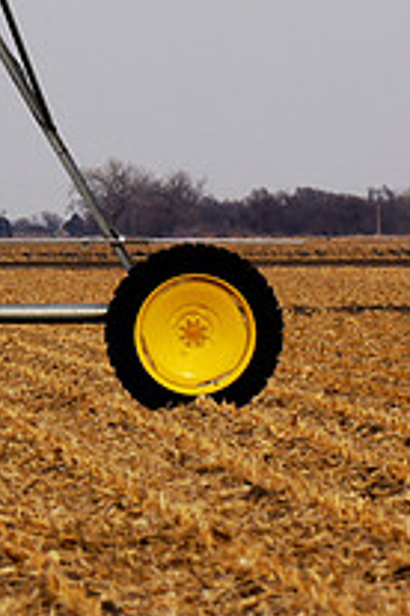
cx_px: -419
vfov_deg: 2.3
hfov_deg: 1.6
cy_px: 118
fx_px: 15049
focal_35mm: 881
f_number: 8
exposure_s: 1/400
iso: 100
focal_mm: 210
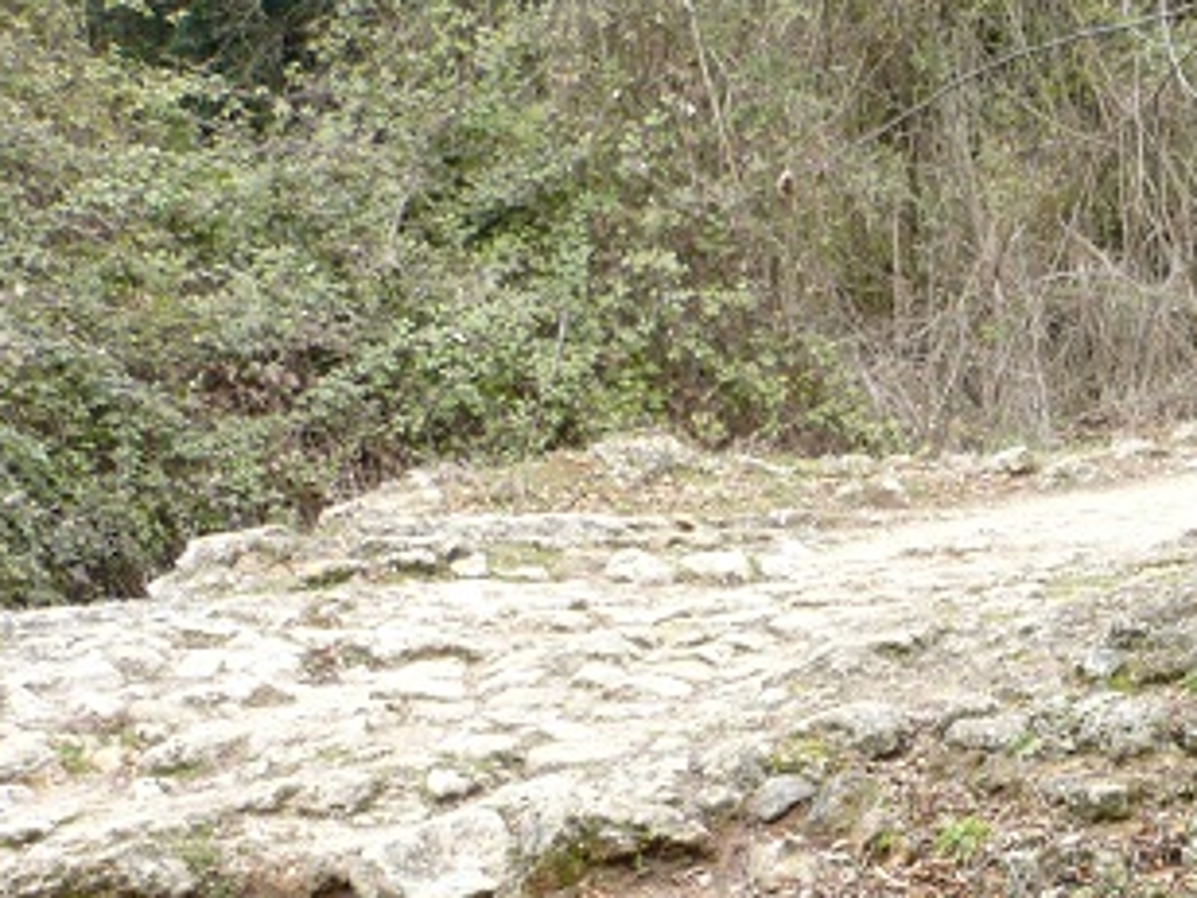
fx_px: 3147
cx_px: 1255
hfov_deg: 20.7
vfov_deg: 15.5
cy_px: 1158
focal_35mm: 91
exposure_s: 1/100
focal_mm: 5.8
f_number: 2.8
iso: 100
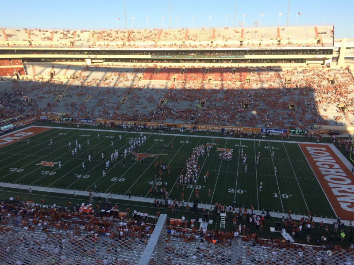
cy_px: 132
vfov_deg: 48.2
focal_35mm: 29
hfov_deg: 61.7
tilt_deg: -16.4
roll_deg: +0.2
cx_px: 177
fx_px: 297
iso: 32
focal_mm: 4.15
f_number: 2.2
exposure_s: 1/855
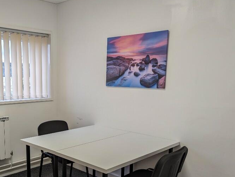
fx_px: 252
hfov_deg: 49.0
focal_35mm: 37
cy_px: 120
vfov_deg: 38.3
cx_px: 73
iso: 32
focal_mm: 6.81
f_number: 1.85
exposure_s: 1/59.3
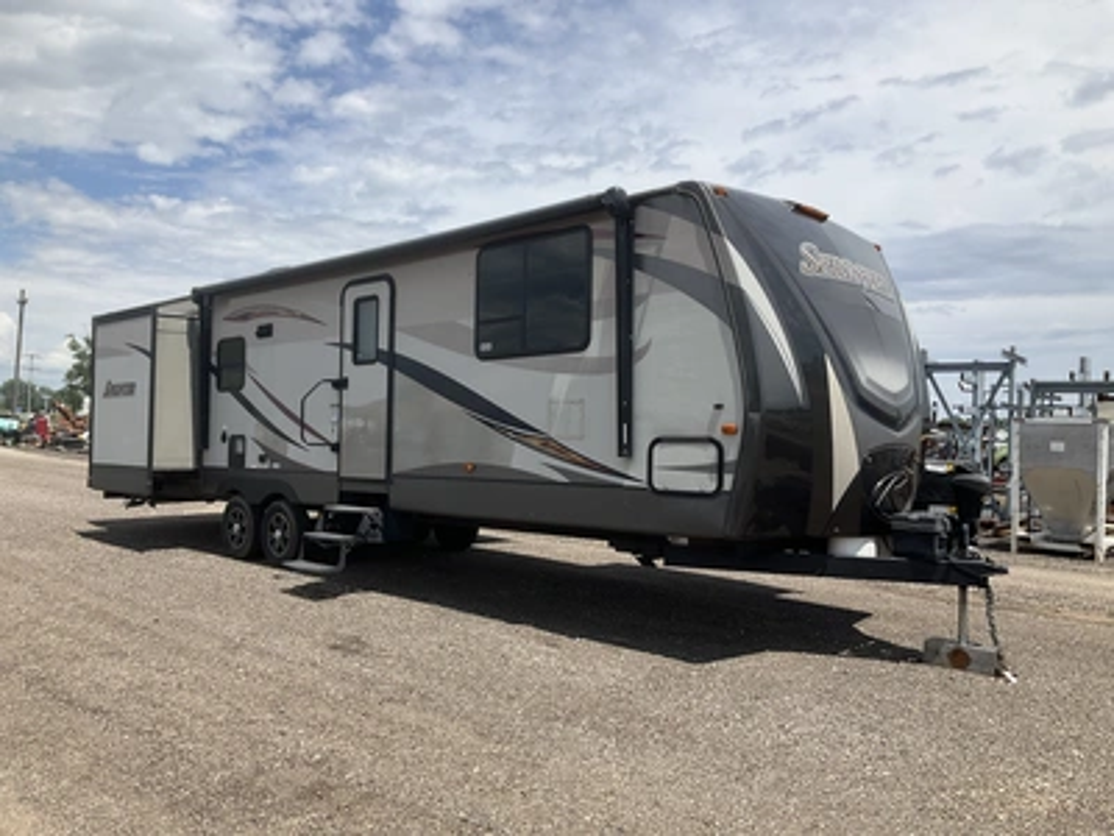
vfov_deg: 48.2
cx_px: 557
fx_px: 933
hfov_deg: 61.7
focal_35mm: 29
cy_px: 418
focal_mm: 3
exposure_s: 1/2538
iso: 25
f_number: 1.8
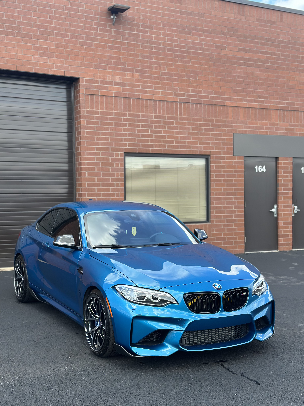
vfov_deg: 39.7
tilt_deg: -0.5
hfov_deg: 30.3
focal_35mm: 48
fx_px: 562
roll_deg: -0.2
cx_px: 152
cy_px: 203
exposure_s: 1/1414
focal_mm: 6.86
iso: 80
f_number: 1.78
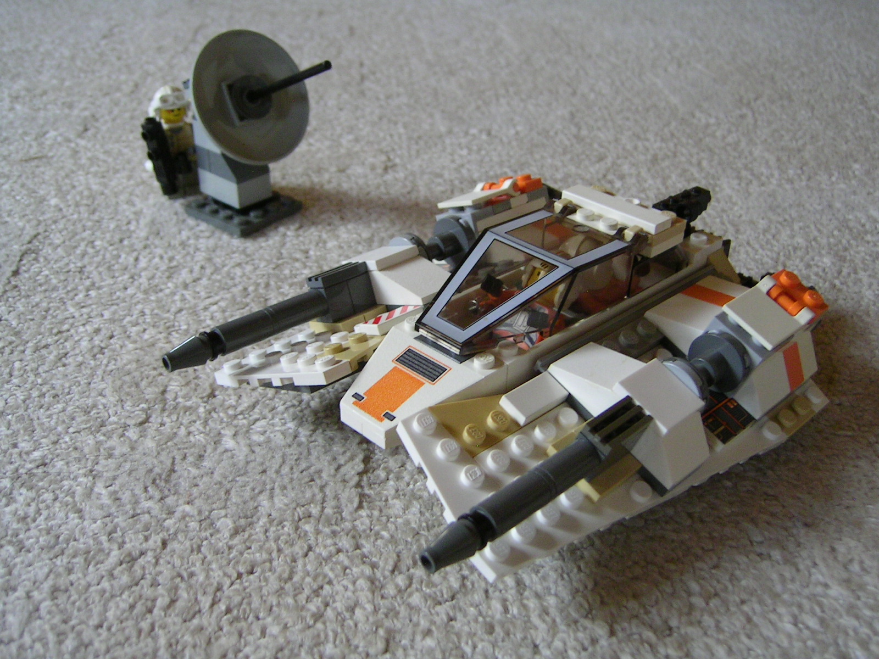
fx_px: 914
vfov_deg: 39.7
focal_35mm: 36
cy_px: 330
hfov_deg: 51.4
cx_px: 440
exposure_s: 1/13.1
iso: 100
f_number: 2.8
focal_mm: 5.6
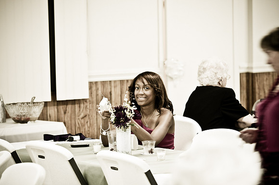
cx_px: 140
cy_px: 92
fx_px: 1219
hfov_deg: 13.1
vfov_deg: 8.7
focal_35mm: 158
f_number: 2.8
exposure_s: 1/25
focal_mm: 105
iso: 200
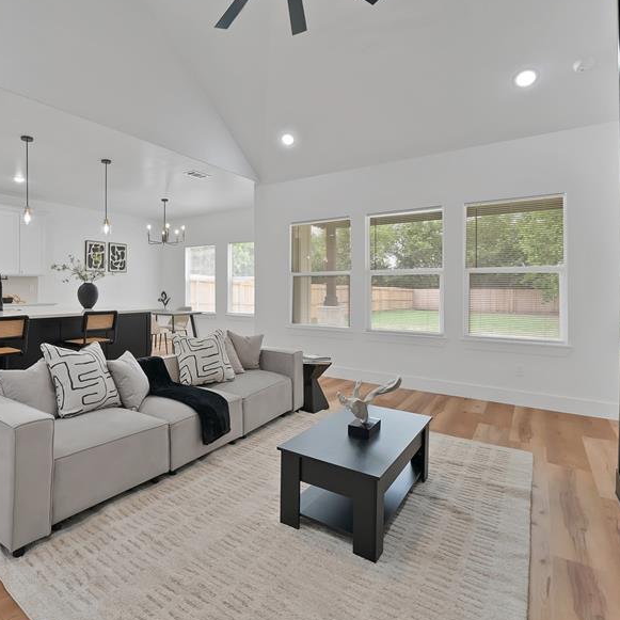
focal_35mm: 18
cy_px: 283
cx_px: 208
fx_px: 365
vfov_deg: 80.5
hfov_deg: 78.2
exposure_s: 1/5
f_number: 9
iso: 640
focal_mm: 12
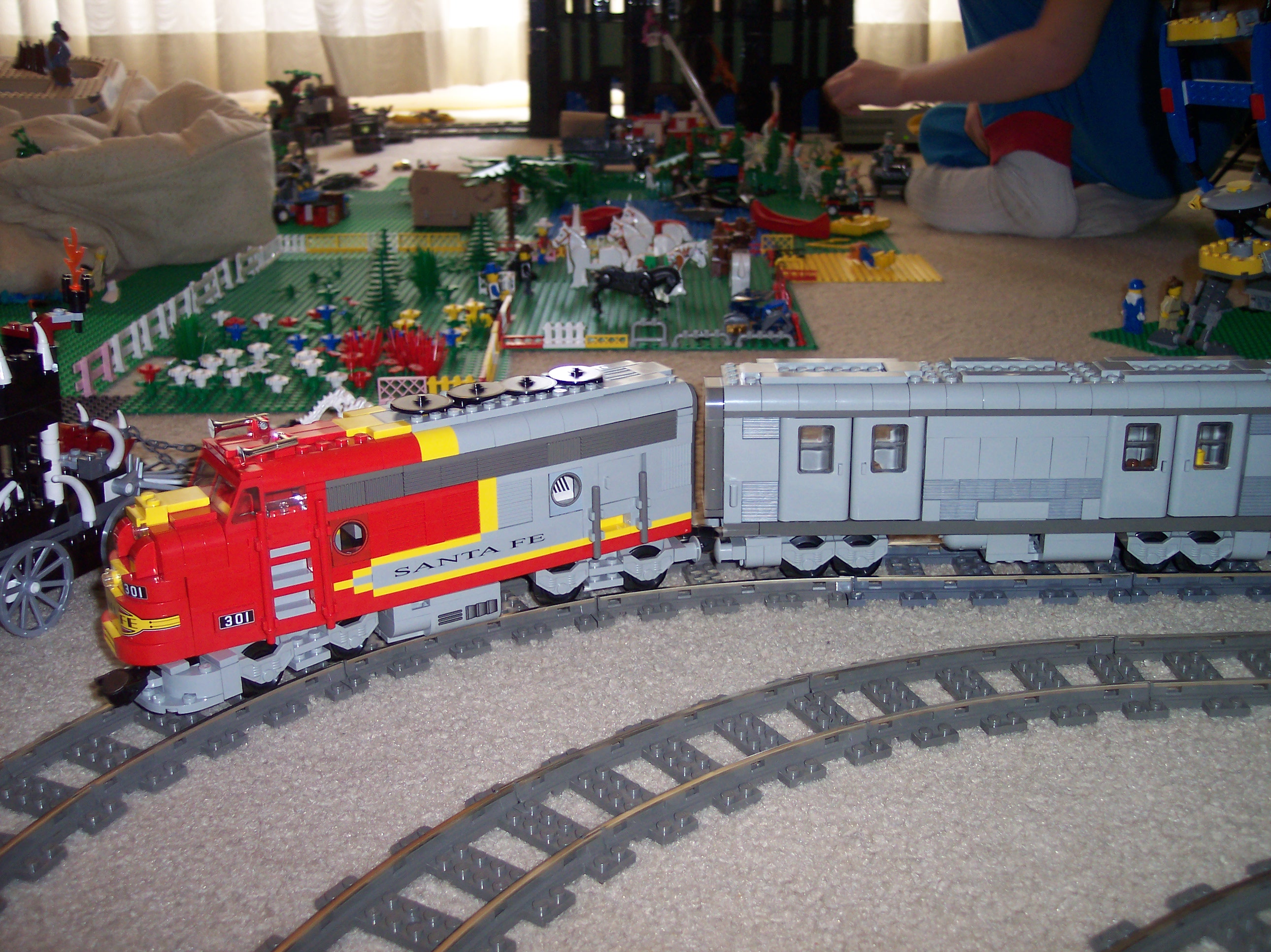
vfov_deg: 37.7
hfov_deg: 49.0
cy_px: 476
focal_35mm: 38
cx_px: 636
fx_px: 1394
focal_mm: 8
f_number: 2.8
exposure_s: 1/30
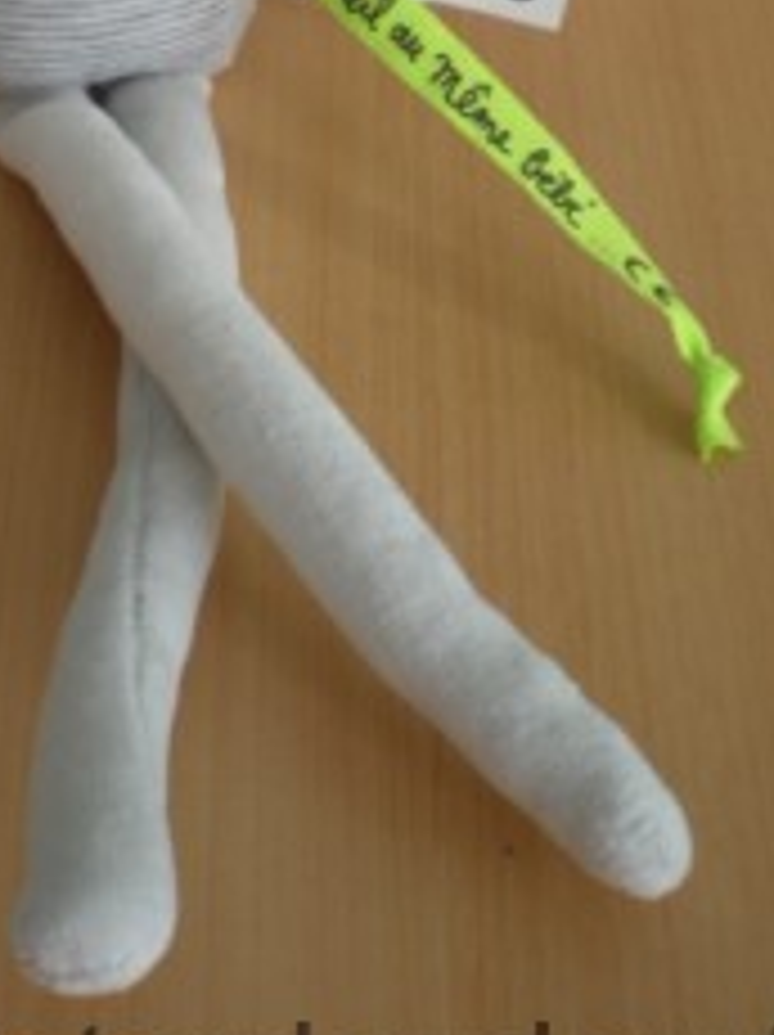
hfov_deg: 17.0
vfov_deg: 21.9
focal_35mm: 86
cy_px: -4
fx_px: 2569
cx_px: 166
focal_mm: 6.3
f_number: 3.1
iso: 64
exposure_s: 1/61
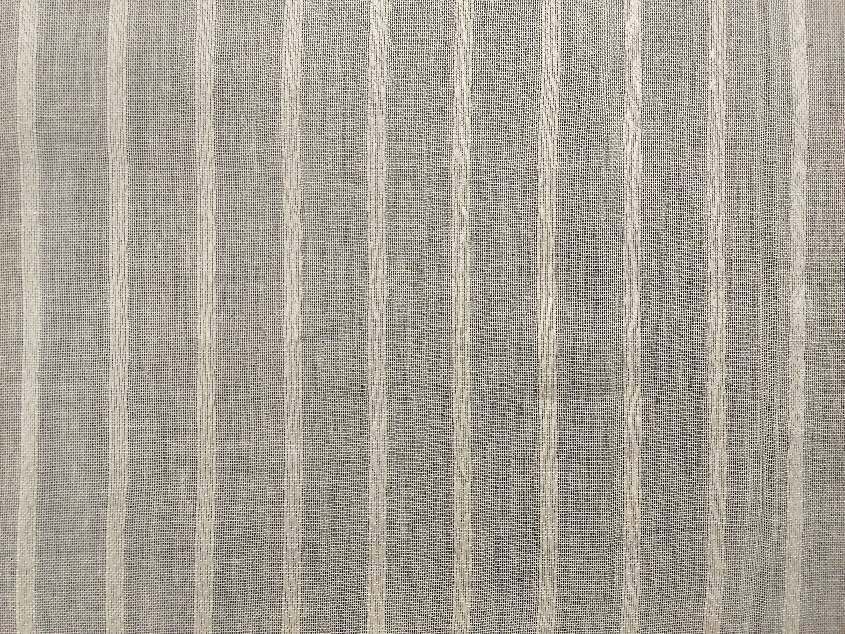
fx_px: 635
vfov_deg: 53.1
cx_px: 422
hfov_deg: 67.3
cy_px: 317
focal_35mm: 26
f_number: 2
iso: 100
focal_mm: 2.78
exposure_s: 1/100
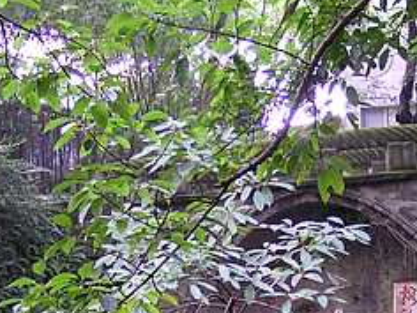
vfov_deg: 14.3
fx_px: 1241
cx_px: 233
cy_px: 269
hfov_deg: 19.1
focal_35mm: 103
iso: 100
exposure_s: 1/40
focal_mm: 5.8
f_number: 2.8
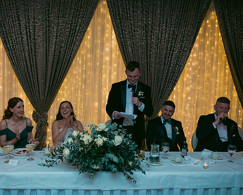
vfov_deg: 38.2
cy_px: 96
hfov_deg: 46.7
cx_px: 101
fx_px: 280
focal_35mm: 39
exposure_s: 1/160
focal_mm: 34
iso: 800
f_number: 3.5
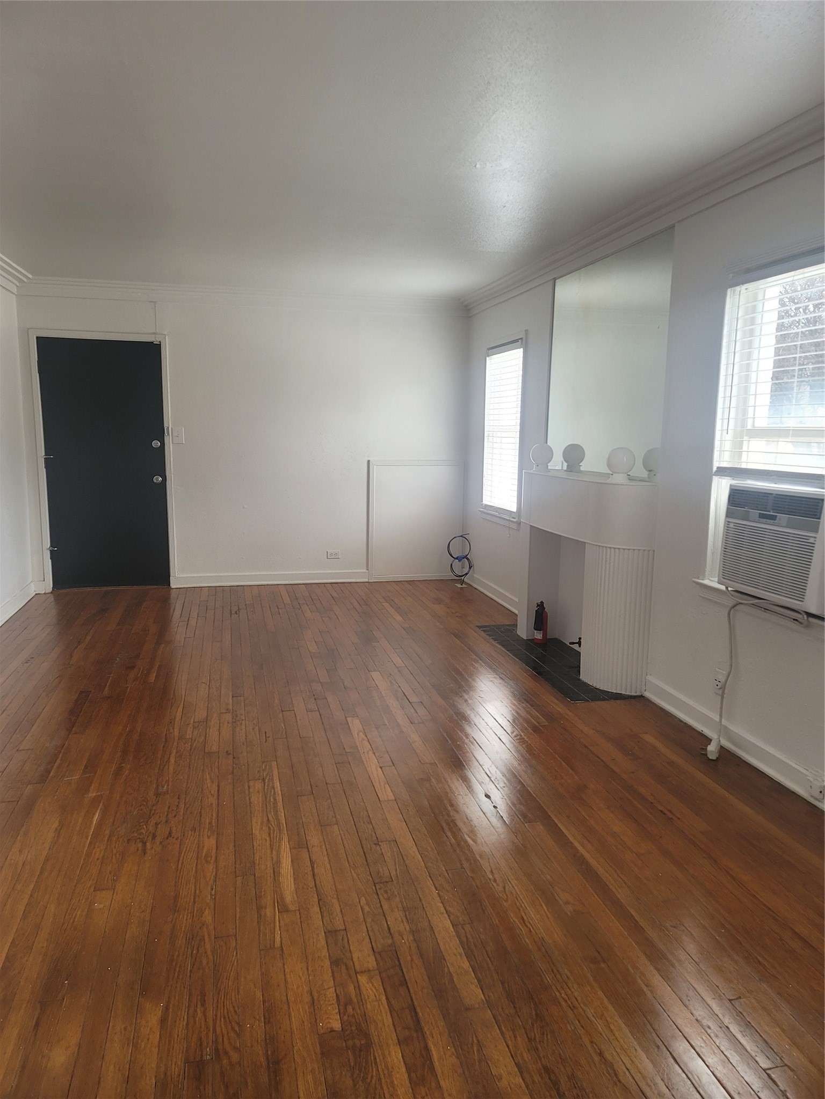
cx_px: 412
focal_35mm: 25
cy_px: 550
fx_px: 794
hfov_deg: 54.9
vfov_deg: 69.4
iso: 160
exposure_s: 1/120
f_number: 1.8
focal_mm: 7
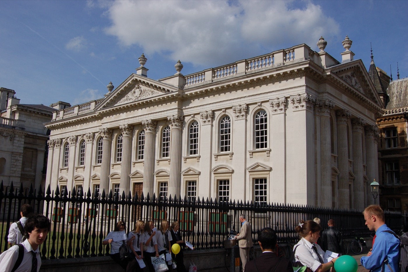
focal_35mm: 34
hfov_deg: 55.1
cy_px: 136
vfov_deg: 38.3
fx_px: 391
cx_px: 204
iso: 200
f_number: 11
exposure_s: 1/500
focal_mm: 23
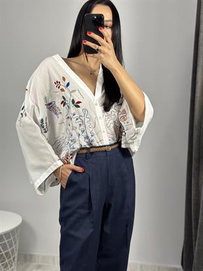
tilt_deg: -29.5
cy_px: 136
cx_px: 102
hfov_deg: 30.3
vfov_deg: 39.6
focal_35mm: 48
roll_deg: -2.3
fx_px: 375
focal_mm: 6.86
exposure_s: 1/100
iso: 80
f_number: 1.78
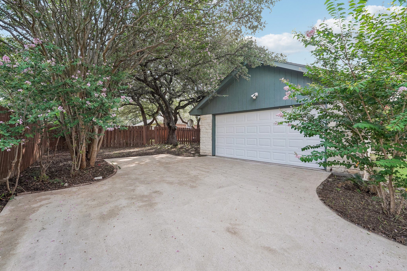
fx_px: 158
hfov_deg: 104.3
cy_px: 136
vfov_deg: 81.2
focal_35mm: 14
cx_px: 204
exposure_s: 1/125
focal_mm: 14
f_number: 8
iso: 400
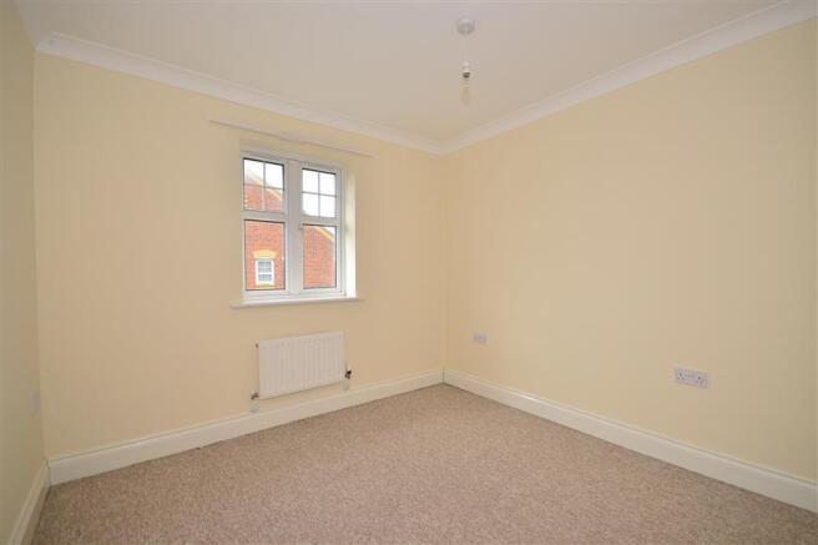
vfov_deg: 77.3
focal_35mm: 15
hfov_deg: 100.4
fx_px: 341
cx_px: 409
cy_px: 272
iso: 200
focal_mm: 10
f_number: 5
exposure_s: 1/100
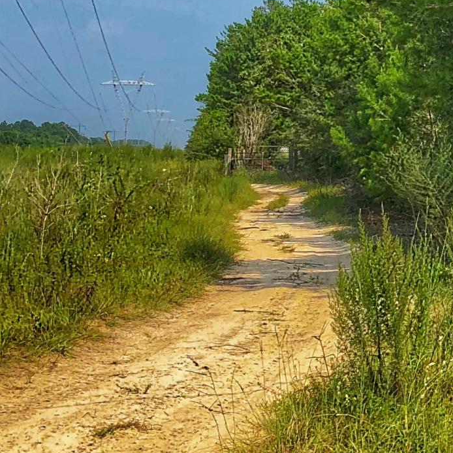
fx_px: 1584
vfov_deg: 15.9
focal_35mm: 107
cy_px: -17
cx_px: 686
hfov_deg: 15.0
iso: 20
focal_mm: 4
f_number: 1.8
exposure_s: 1/1548
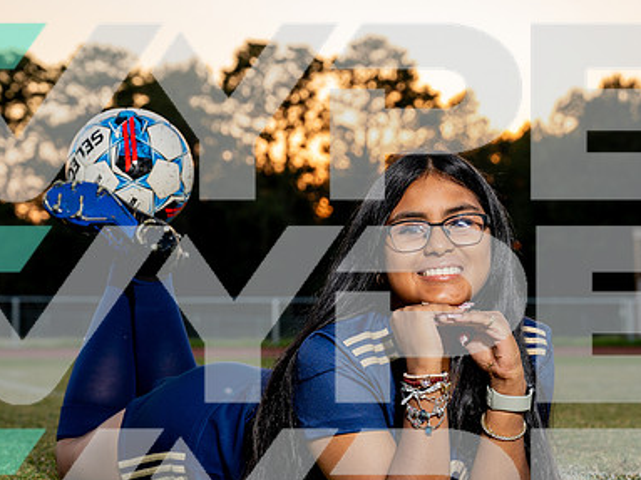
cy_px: 315
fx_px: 1851
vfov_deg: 14.8
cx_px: 303
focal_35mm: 100
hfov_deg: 19.6
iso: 500
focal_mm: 67
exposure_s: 1/250
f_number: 5.6
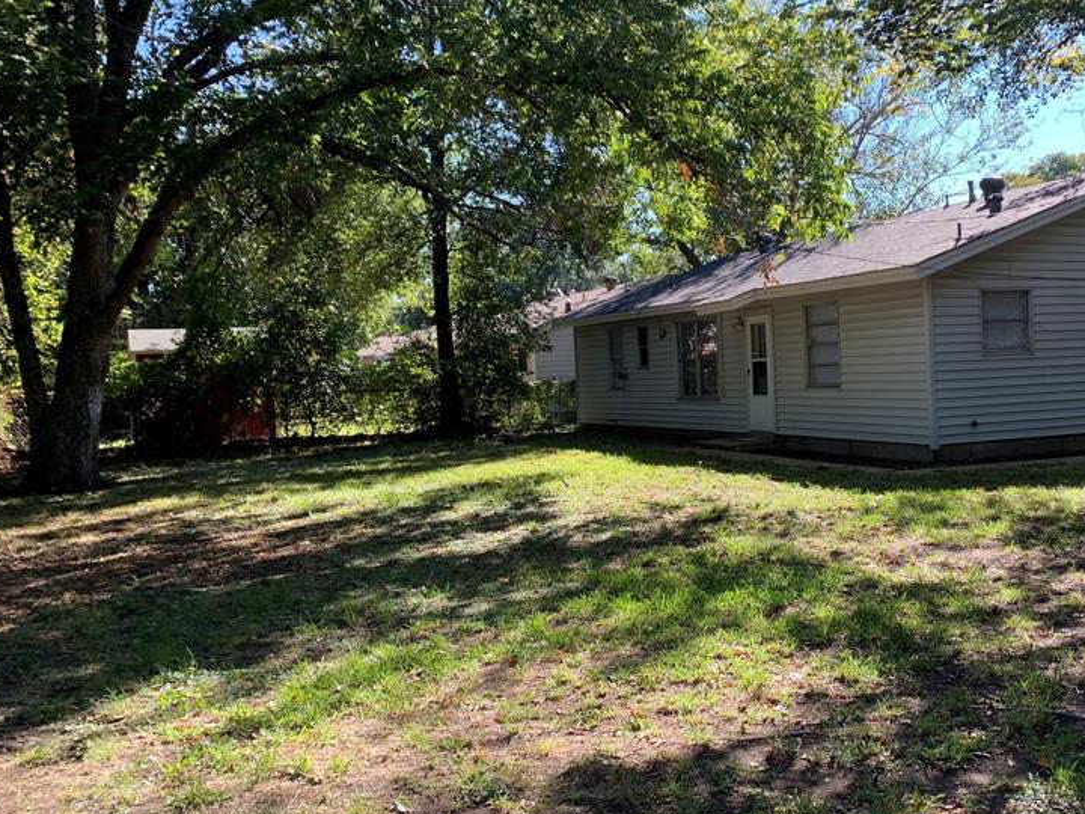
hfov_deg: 49.0
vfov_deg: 38.6
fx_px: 1160
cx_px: 750
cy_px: 374
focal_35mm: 37
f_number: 1.8
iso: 25
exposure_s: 1/351
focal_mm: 4.25
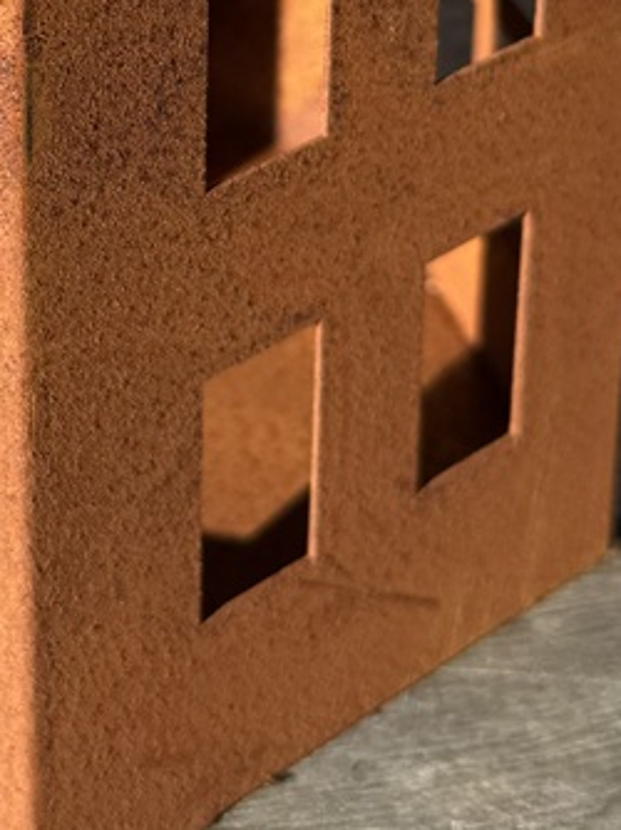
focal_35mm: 115
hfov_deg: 12.6
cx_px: -107
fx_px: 2754
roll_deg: +0.1
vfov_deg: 16.2
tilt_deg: -20.6
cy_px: -239
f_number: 1.78
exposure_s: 1/2252
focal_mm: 6.76
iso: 80
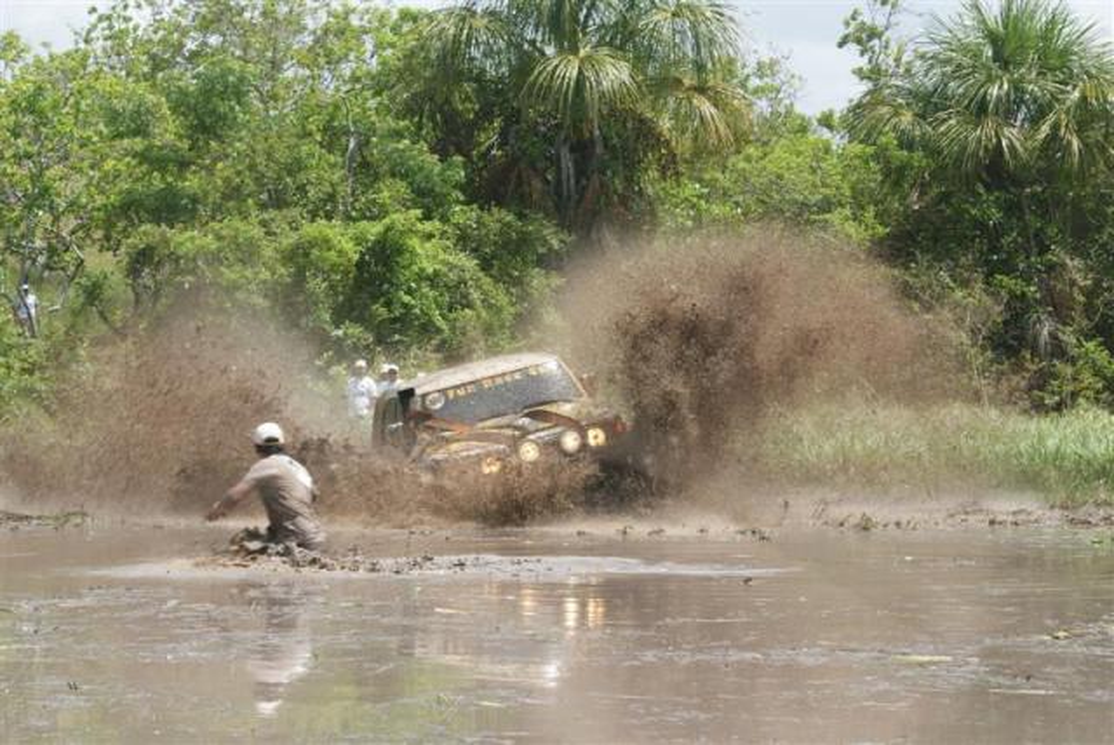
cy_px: 372
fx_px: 2787
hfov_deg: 22.6
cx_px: 557
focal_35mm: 90
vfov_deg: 15.2
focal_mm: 60
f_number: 8
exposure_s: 1/125
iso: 100
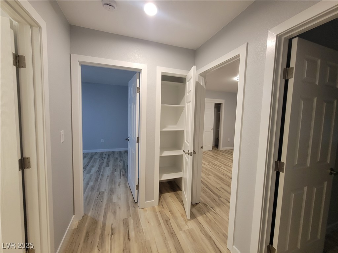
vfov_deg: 89.9
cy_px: 126
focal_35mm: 13
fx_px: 127
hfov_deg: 106.2
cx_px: 169
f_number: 2.2
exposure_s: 1/60
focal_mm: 2.2
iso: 250
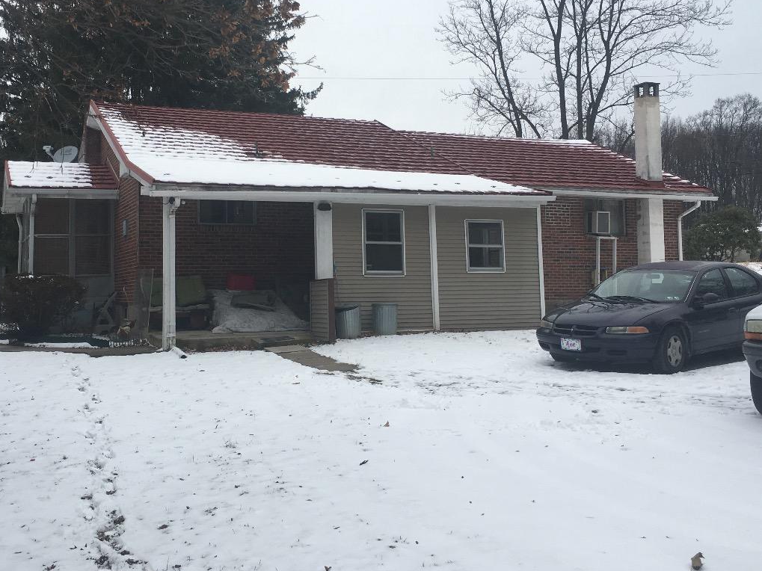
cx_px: 317
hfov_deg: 45.6
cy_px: 240
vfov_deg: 35.1
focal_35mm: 41
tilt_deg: +4.2
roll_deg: +0.9
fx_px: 902
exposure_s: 1/587
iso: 25
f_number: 2.2
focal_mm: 4.15
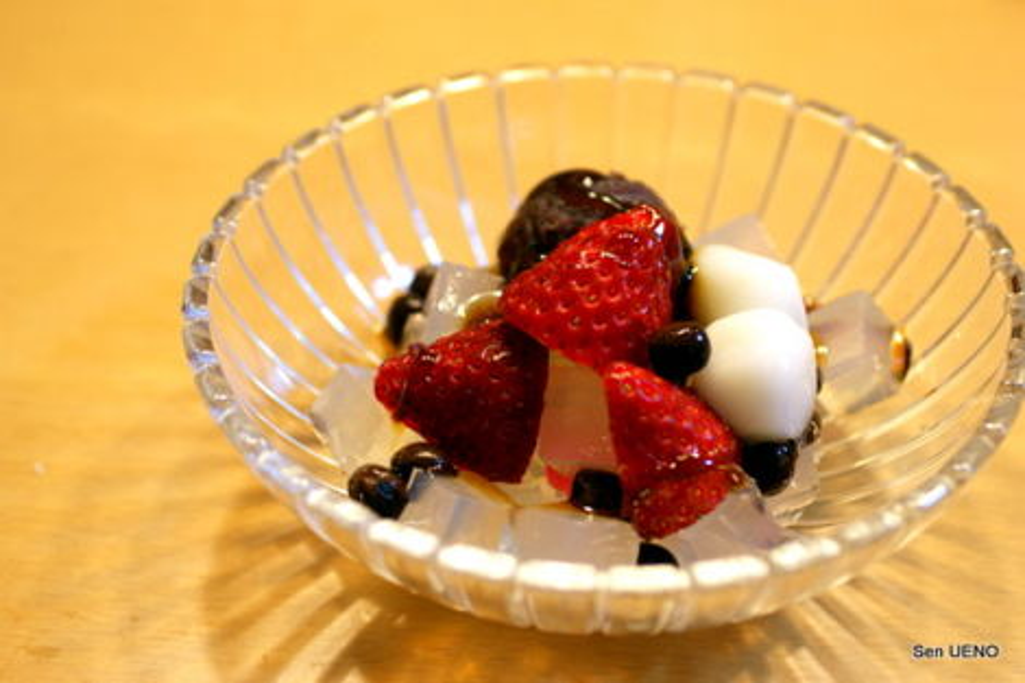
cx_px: 512
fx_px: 2135
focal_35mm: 75
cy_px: 342
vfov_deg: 18.2
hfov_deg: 27.0
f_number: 3.5
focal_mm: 50
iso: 400
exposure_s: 1/50
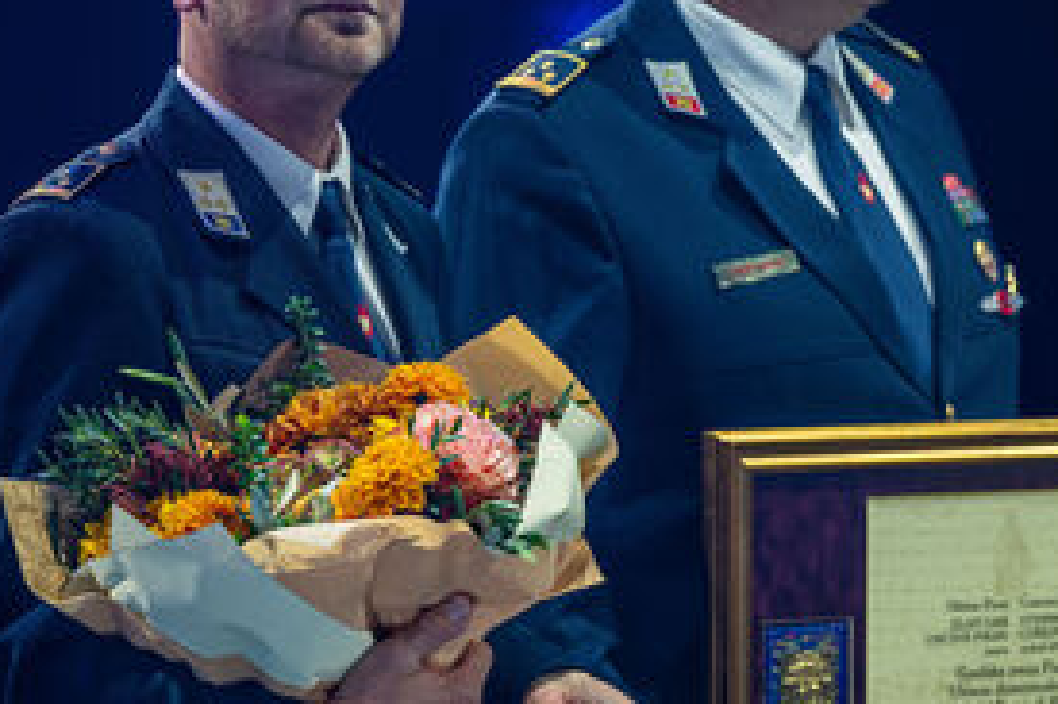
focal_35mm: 172
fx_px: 5052
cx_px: 422
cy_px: 402
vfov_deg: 8.0
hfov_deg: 12.0
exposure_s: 1/250
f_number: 2.8
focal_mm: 93
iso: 560
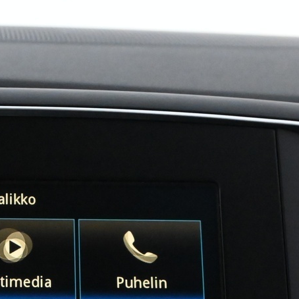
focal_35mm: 93
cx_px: 10
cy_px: 321
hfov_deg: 18.2
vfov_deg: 18.0
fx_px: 912
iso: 6400
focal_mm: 20.5
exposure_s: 1/80
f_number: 5
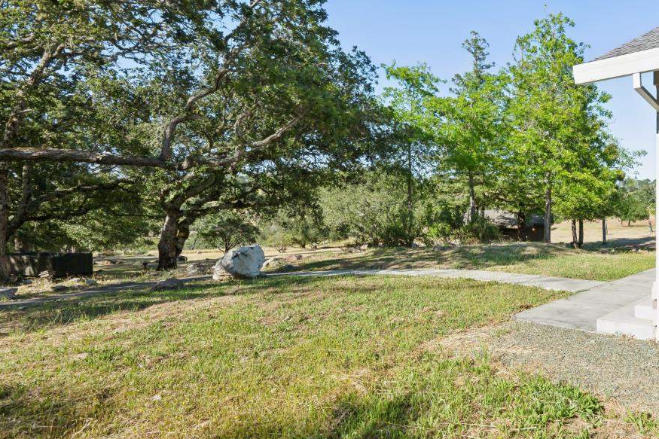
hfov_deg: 66.9
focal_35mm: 24
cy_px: 208
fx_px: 439
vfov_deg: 53.1
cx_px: 527
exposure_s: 1/400
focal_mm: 14
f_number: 9
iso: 250
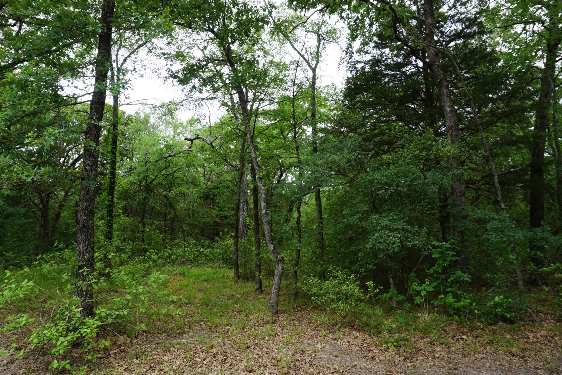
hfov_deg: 73.7
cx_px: 281
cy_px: 188
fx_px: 375
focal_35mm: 24
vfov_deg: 53.1
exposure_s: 1/80
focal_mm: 16
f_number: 8
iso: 100
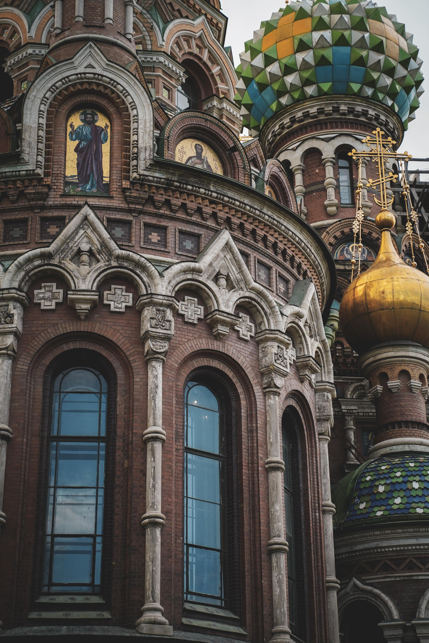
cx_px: 214
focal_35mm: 75
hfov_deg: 18.2
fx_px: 1341
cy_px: 322
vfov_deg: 27.0
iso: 800
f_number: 3.2
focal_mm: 75
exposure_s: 1/1250
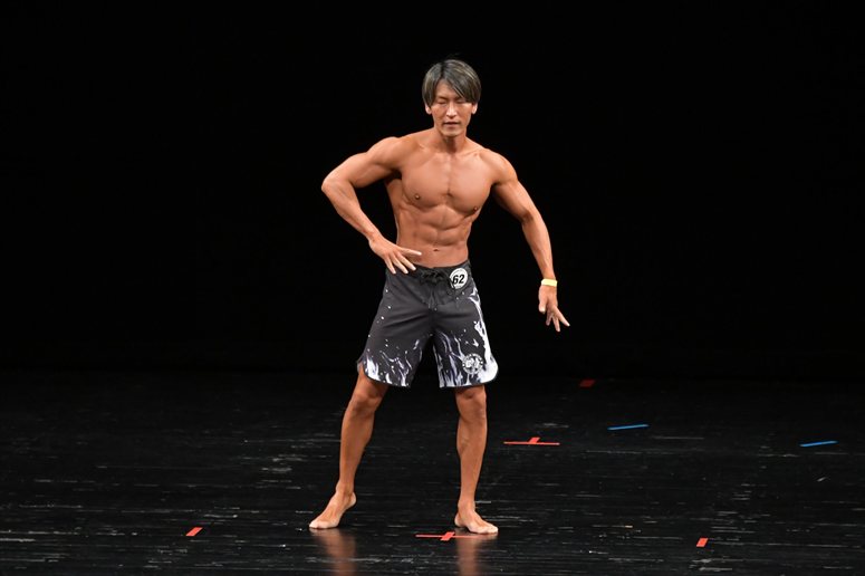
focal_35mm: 285
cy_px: 288
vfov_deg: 4.8
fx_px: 6845
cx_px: 432
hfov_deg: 7.2
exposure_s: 1/400
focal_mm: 190
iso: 3200
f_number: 5.6
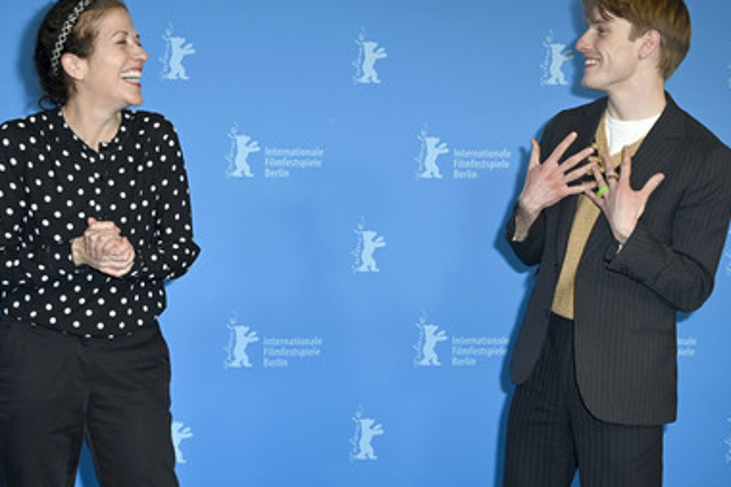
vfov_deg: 23.8
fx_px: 1157
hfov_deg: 35.1
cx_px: 351
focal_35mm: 57
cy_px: 225
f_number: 5.6
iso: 800
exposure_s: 1/250
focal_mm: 48
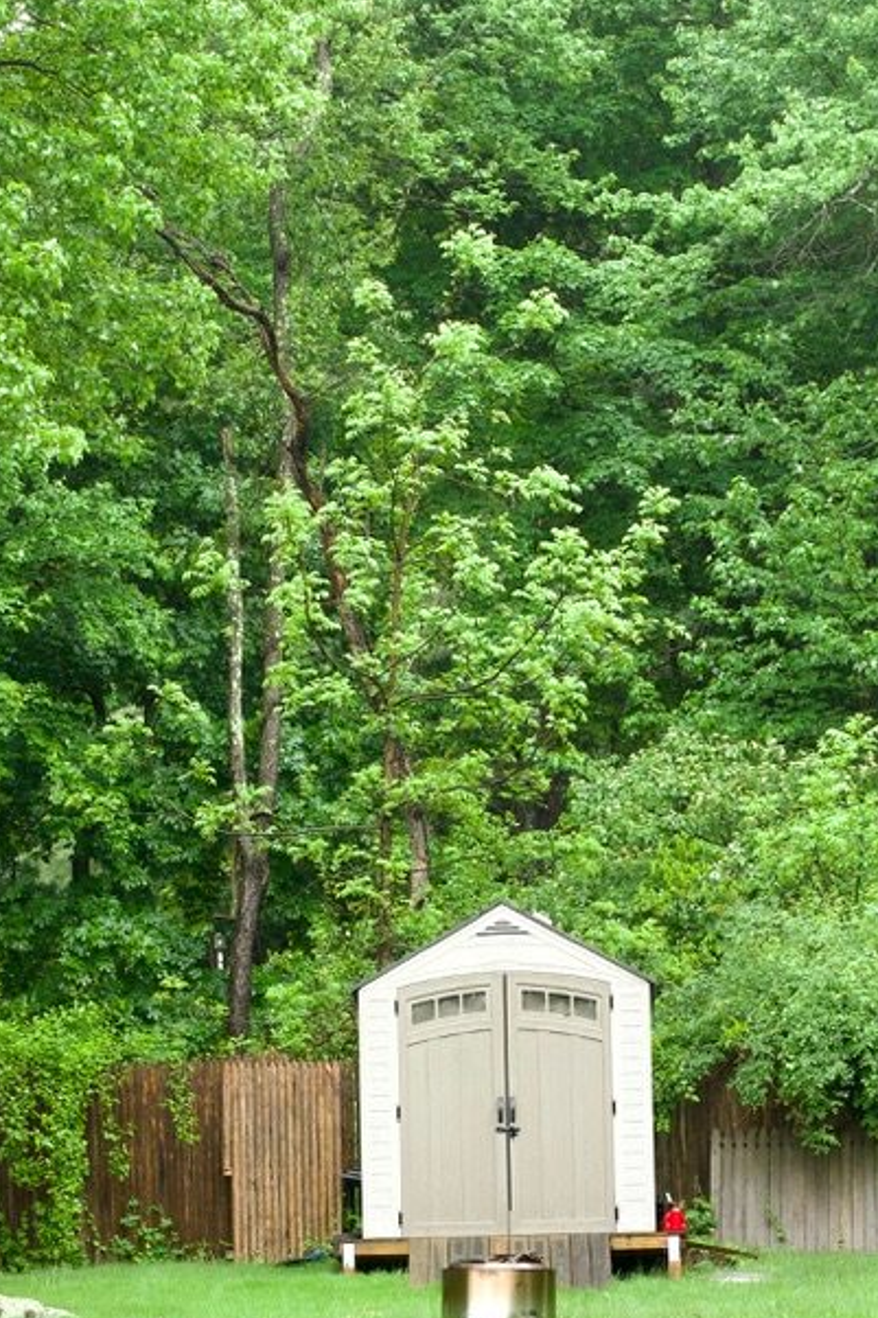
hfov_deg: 10.2
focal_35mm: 134
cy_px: 895
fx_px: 4905
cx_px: 480
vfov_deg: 15.3
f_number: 7.1
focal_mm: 35
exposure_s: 1/25
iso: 50
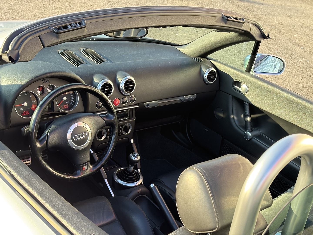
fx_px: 470
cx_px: 156
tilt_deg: -24.1
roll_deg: -10.3
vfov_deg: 28.0
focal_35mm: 52
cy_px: 118
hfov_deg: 36.8
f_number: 1.6
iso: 100
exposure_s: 1/205
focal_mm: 5.96
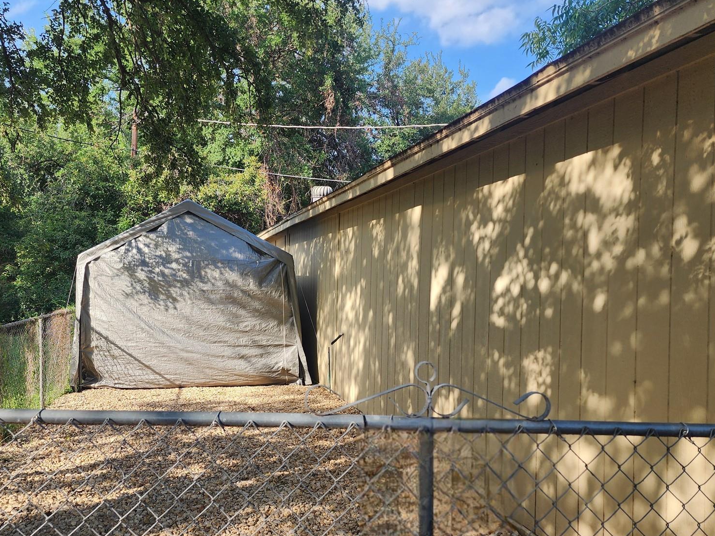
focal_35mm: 32
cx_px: 302
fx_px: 661
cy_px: 282
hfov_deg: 56.6
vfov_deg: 44.1
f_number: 1.8
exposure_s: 1/294
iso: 12
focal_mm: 6.4
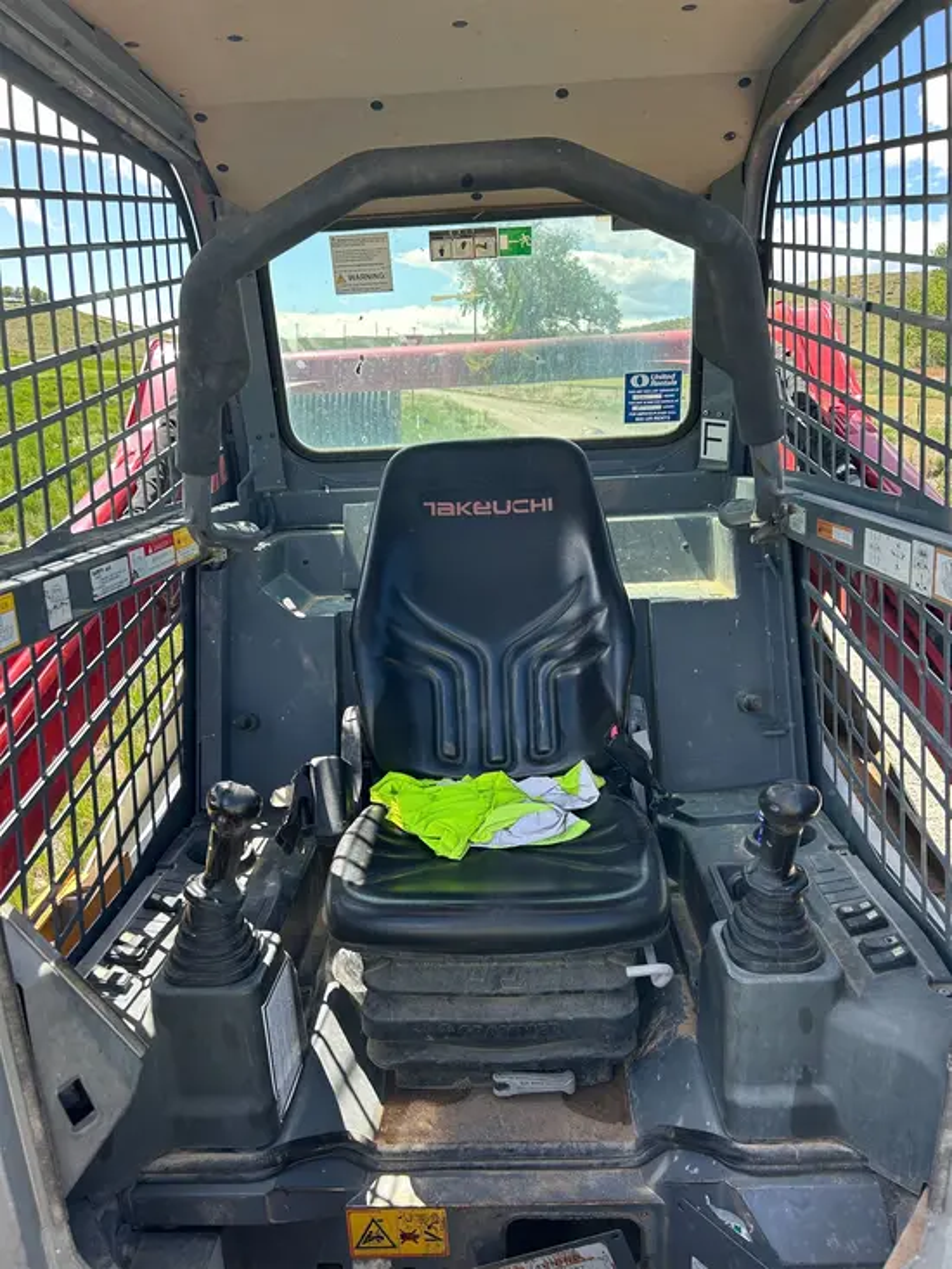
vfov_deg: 67.3
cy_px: 634
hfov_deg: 53.1
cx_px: 476
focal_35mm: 26
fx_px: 953
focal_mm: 5.7
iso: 50
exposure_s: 1/687
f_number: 1.5
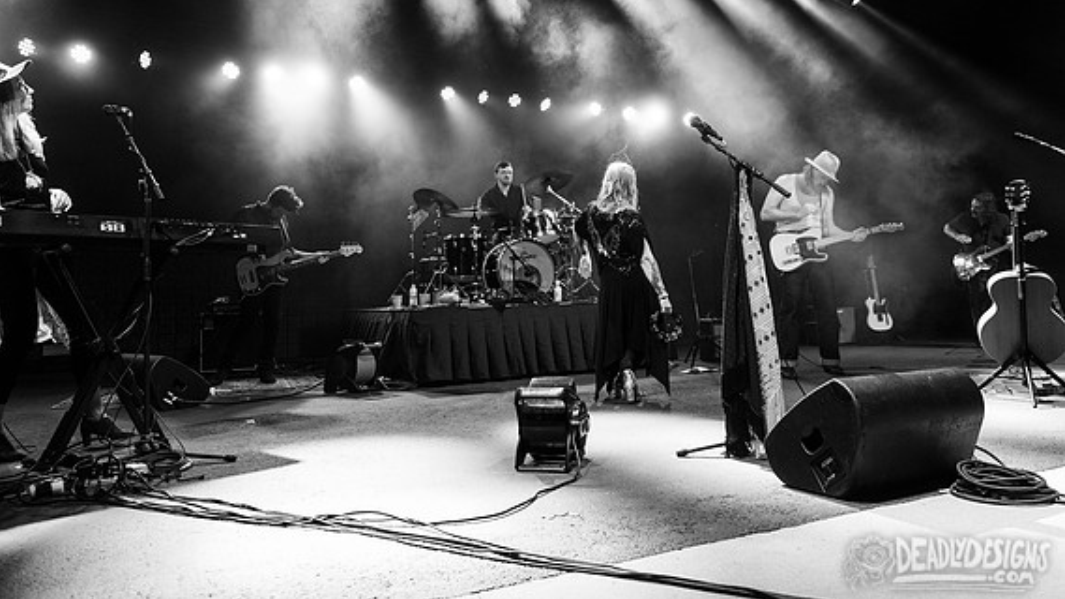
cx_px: 554
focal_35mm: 27
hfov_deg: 69.8
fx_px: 762
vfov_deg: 42.7
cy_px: 248
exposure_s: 1/320
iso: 2000
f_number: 3.5
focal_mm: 24
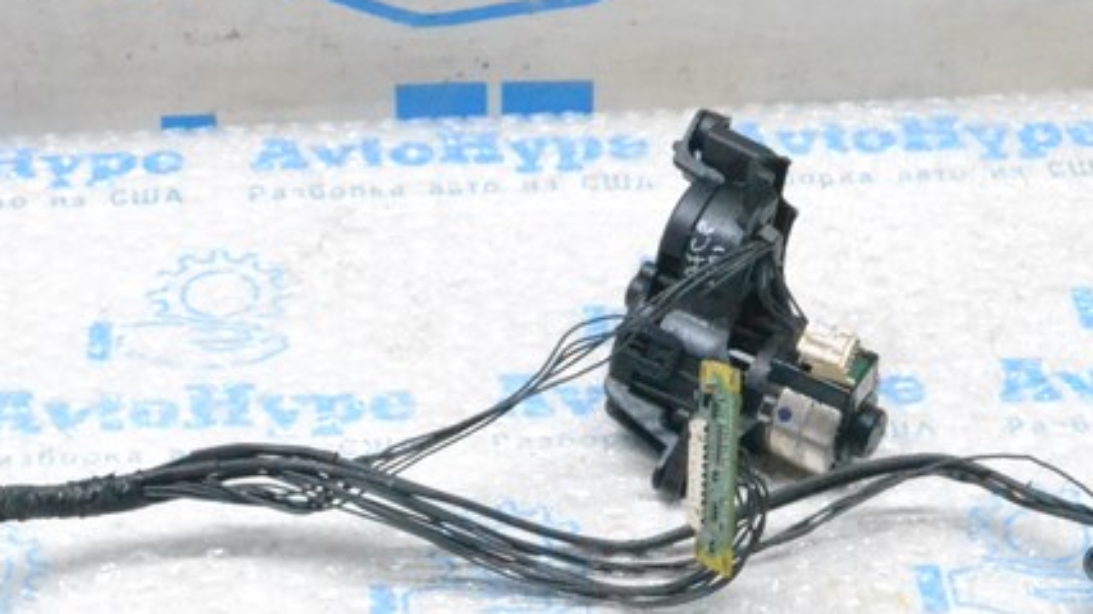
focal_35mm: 109
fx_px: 3166
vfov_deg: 11.0
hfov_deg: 19.6
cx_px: 407
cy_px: 531
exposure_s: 1/125
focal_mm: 29
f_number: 10
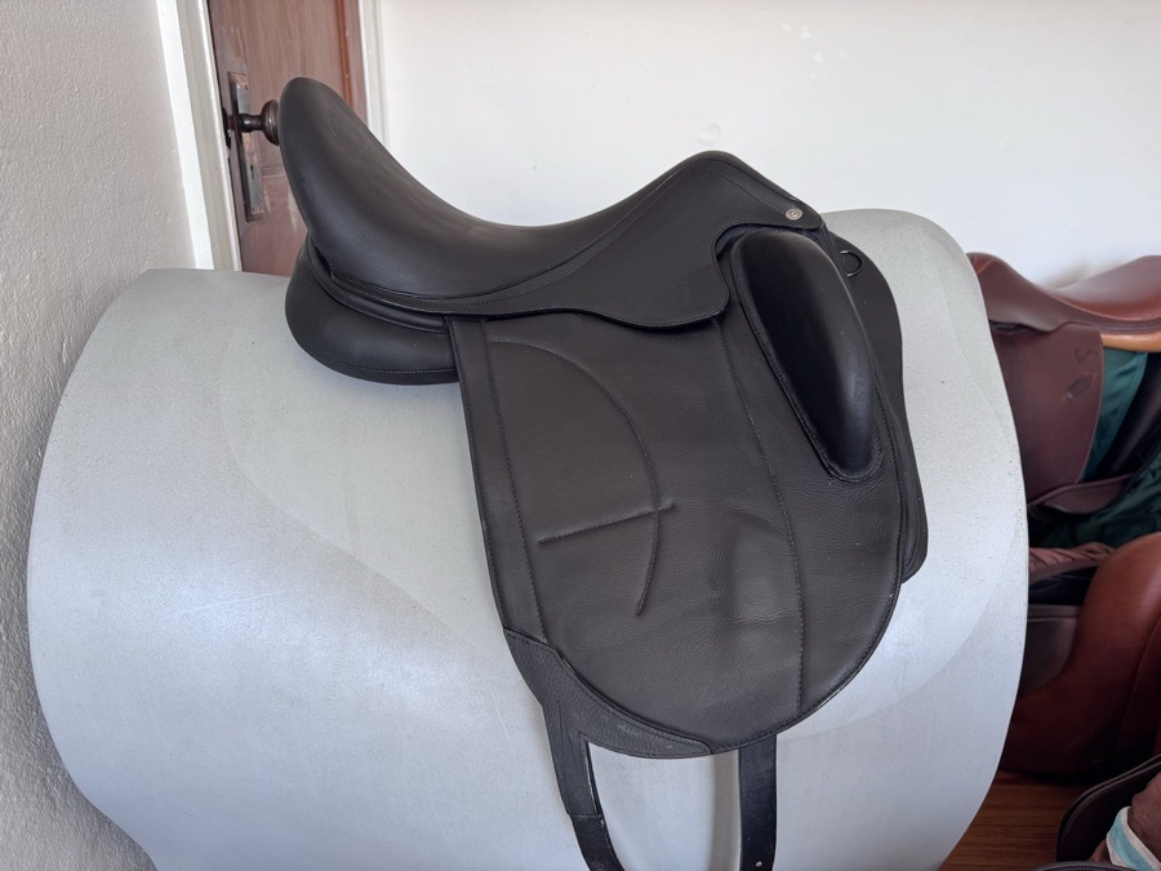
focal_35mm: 24
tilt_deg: -19.5
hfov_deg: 71.6
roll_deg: +0.4
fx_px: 805
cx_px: 580
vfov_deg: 56.8
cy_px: 436
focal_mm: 6.76
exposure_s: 1/121
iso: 100
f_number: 1.78
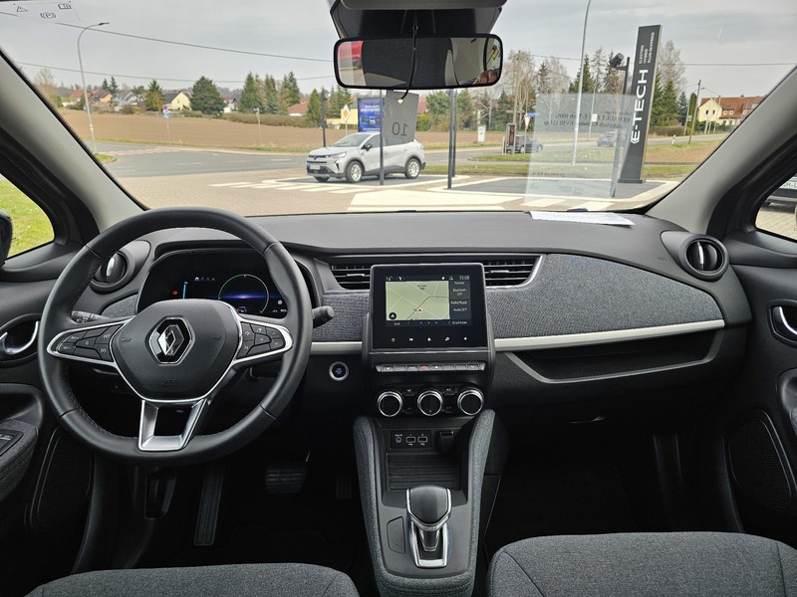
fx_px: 530
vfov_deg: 58.9
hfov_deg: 73.9
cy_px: 298
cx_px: 398
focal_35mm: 23
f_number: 1.7
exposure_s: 1/180
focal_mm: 6.3
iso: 20
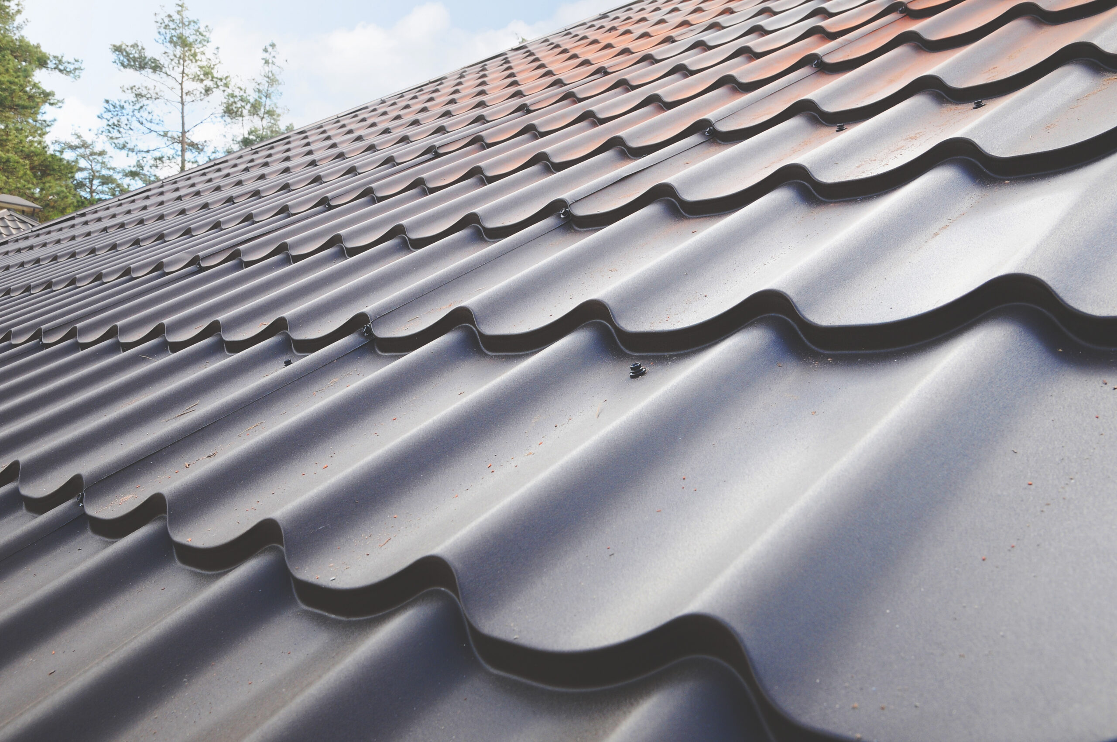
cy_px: 371
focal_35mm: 33
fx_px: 1023
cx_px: 558
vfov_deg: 39.9
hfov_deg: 57.3
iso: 250
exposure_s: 1/50
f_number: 11
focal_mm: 22
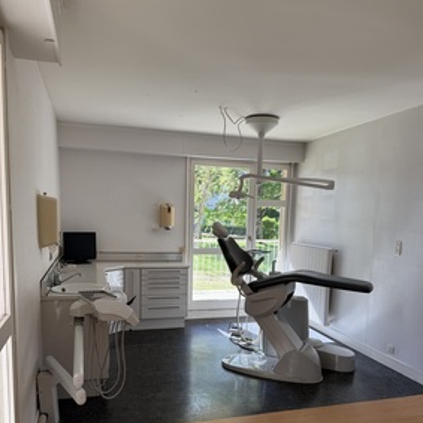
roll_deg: -2.0
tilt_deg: -7.7
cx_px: 212
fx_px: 401
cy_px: 274
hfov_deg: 55.6
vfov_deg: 54.7
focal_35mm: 29
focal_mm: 6.76
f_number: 1.78
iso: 80
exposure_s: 1/412
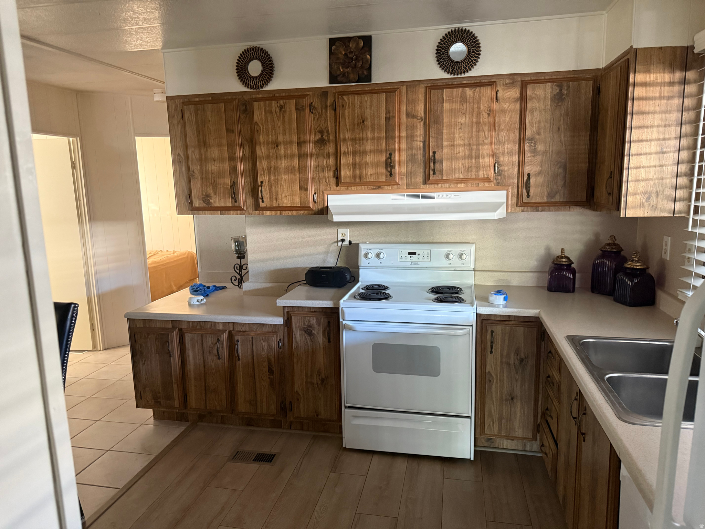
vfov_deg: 56.8
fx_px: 489
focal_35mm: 24
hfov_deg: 71.6
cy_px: 264
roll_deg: +1.6
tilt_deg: -9.9
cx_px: 352
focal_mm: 6.76
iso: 800
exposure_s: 1/57
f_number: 1.78
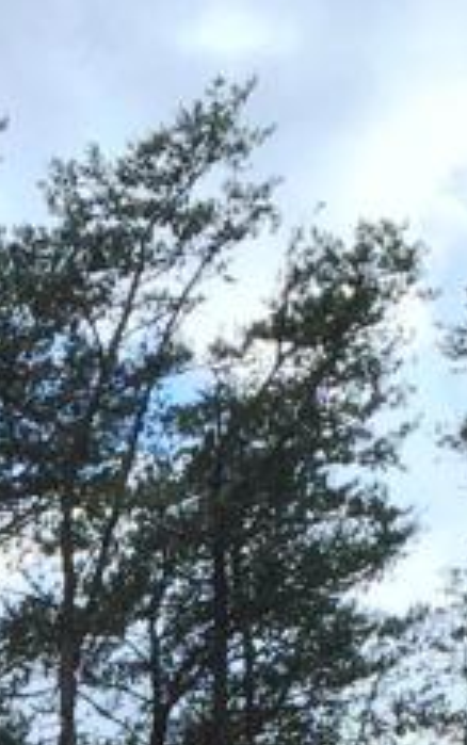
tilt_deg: +9.6
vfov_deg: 10.7
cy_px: 1477
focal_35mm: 180
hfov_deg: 7.2
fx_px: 3659
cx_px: -251
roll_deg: +2.0
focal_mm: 4.15
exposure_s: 1/1041
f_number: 2.2
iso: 32
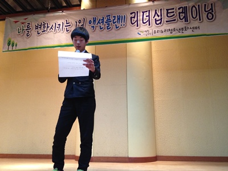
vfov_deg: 40.7
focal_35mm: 35
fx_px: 231
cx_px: 114
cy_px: 86
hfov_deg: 52.6
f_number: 2.4
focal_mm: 4.28
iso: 200
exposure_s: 1/20
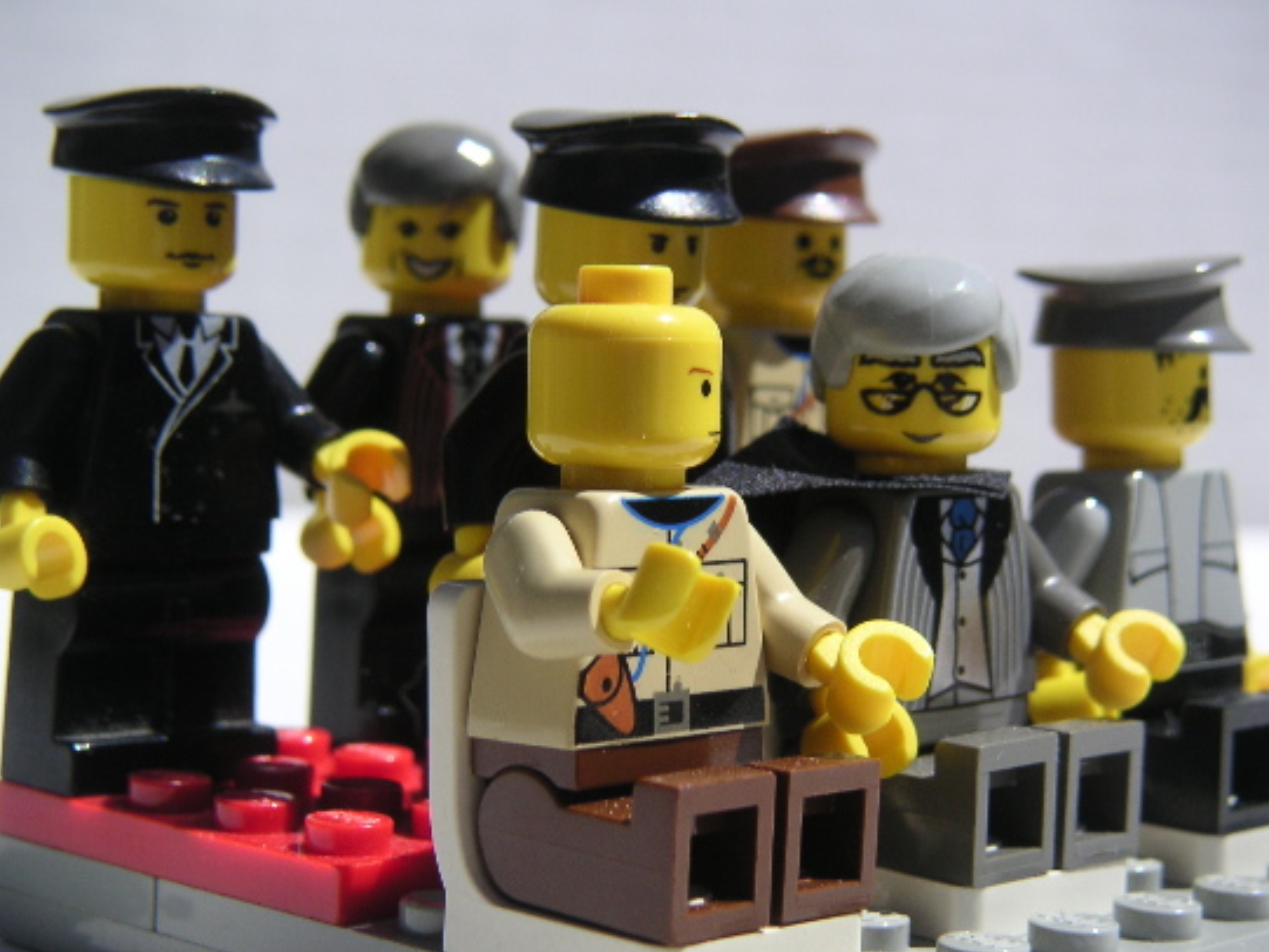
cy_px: 460
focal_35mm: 82
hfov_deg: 23.8
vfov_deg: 18.0
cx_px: 666
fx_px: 3007
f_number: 8
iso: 50
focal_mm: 11.5
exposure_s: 1/180
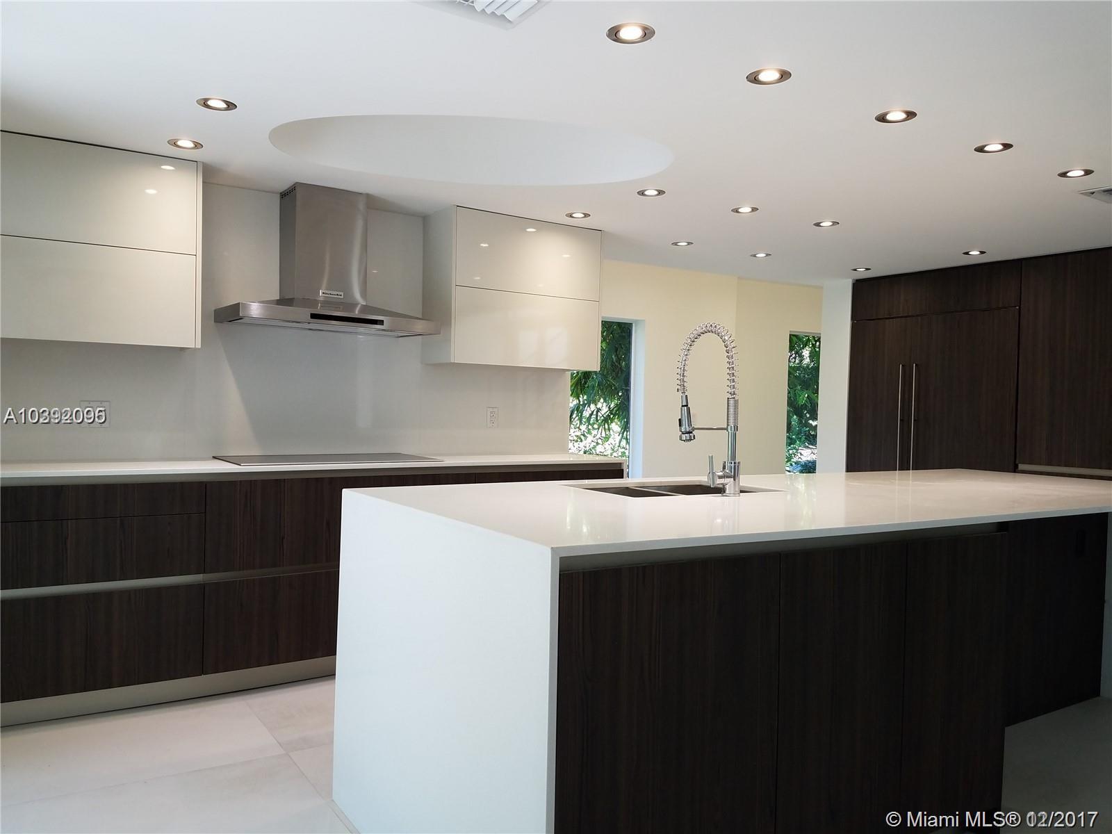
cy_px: 417
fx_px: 835
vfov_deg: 53.1
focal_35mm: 26
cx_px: 556
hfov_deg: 67.3
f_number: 1.7
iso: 40
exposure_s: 1/60
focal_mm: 4.2
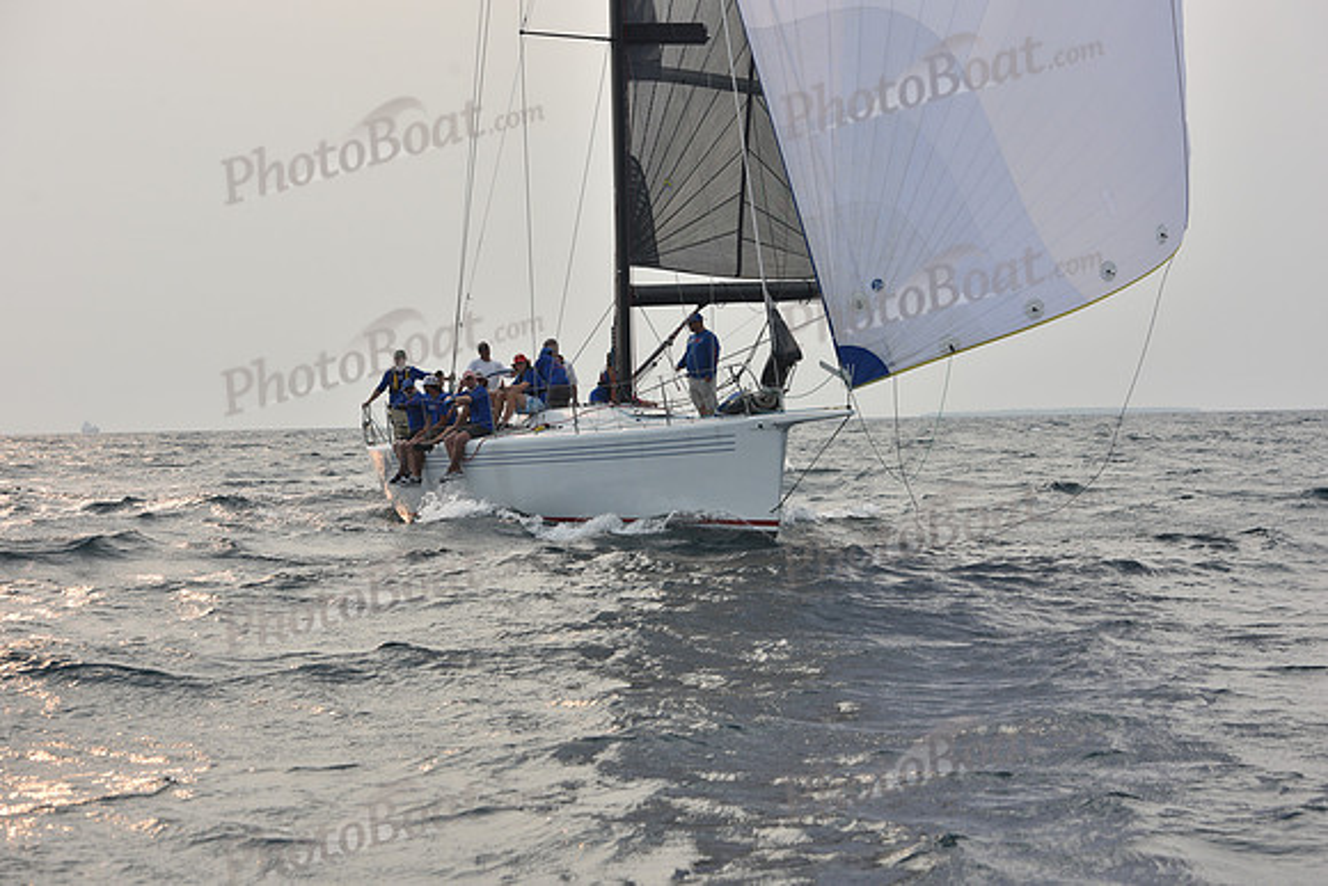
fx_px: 3394
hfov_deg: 22.1
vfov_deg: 14.9
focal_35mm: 92
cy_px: 443
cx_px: 664
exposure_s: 1/1000
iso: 250
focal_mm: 92
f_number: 7.1
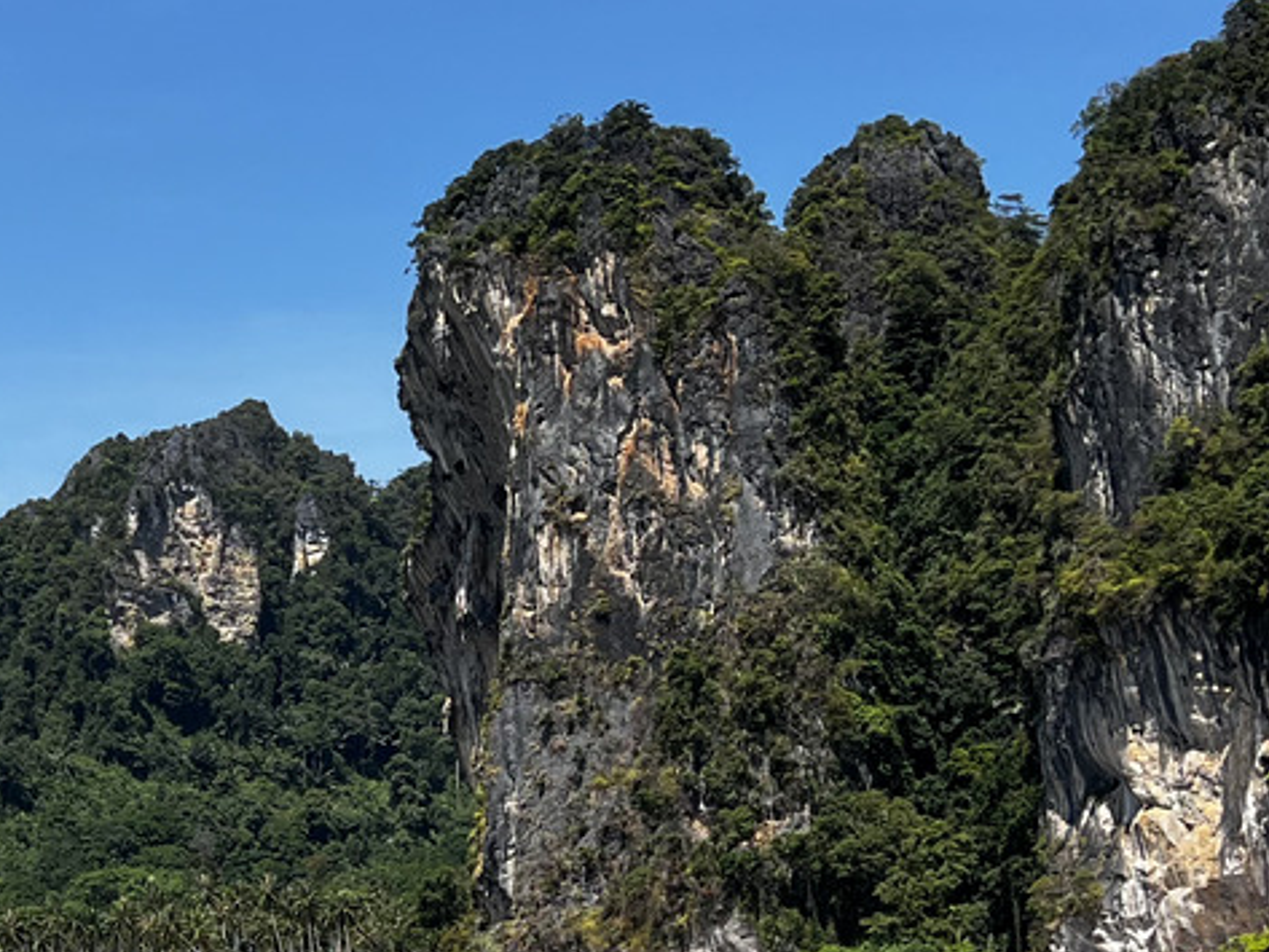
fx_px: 3227
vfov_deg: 16.8
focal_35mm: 88
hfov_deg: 21.5
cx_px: 3
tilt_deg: +8.0
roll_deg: +0.6
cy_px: 611
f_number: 1.5
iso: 50
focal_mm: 5.7
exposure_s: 1/3571
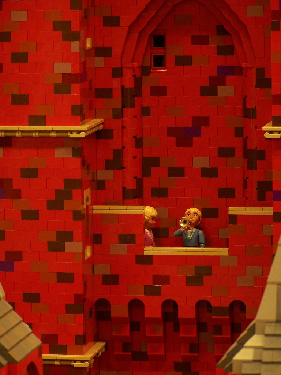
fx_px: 2576
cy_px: 188
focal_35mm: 238
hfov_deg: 6.2
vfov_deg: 8.3
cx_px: 140
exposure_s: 1/2
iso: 80
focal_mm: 39.5
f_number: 3.3
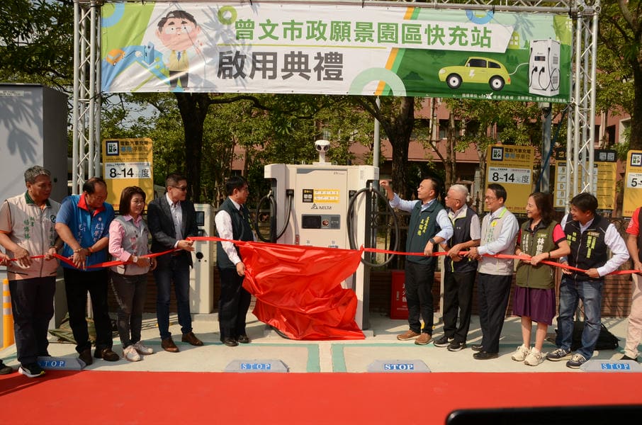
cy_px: 212
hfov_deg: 67.5
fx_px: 480
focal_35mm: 27
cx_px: 321
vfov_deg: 47.7
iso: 100
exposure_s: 1/320
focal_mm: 18
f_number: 9
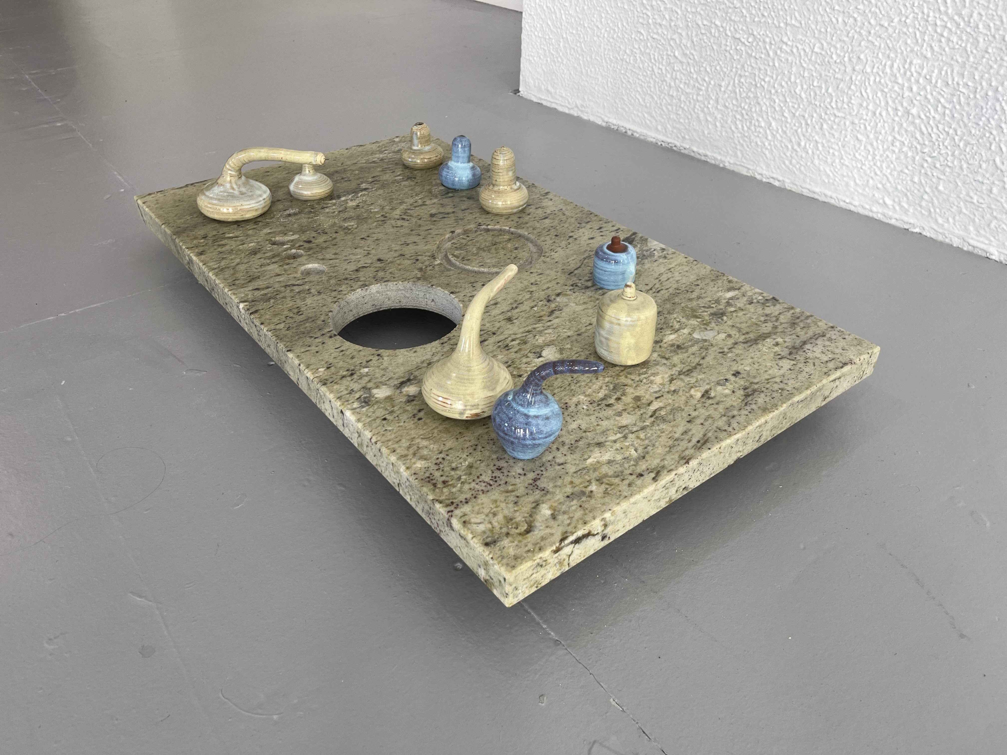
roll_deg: +0.4
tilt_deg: -36.6
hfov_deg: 67.3
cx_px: 504
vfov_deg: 53.1
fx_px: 756
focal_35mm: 26
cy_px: 378
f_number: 1.6
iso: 32
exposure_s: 1/102
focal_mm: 5.1
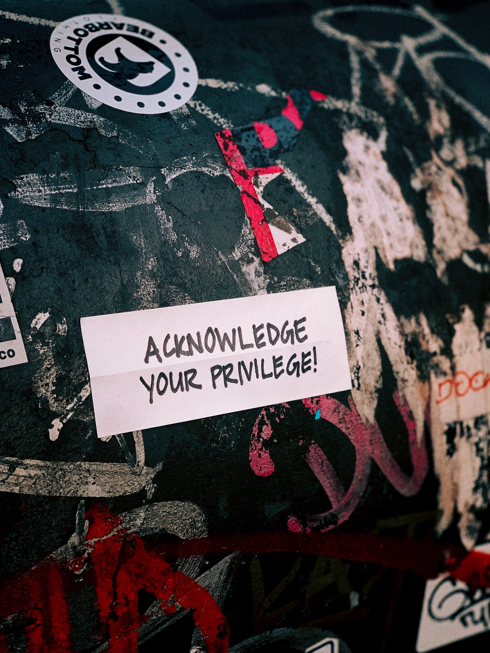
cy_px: 326
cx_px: 245
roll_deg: +0.2
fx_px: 981
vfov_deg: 36.8
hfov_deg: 28.0
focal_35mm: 52
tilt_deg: -21.5
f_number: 2.4
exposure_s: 1/122
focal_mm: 6
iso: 50
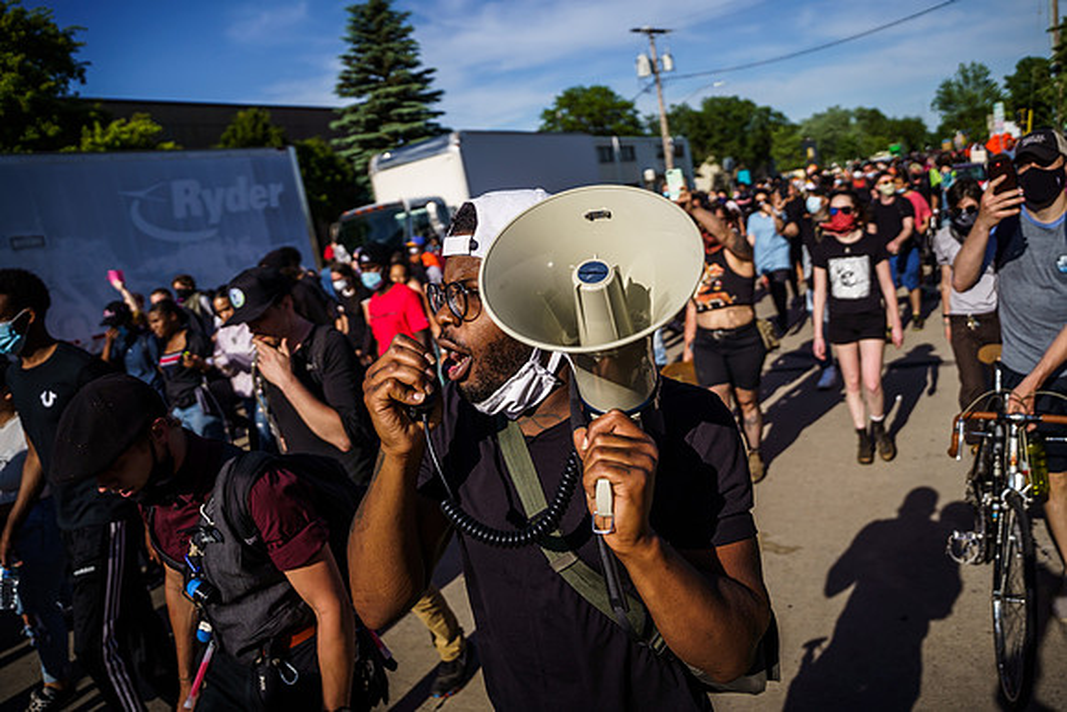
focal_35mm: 27
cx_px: 573
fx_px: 799
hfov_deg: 67.4
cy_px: 330
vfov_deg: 48.0
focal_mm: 25.1
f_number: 2.8
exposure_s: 1/5000
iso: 200
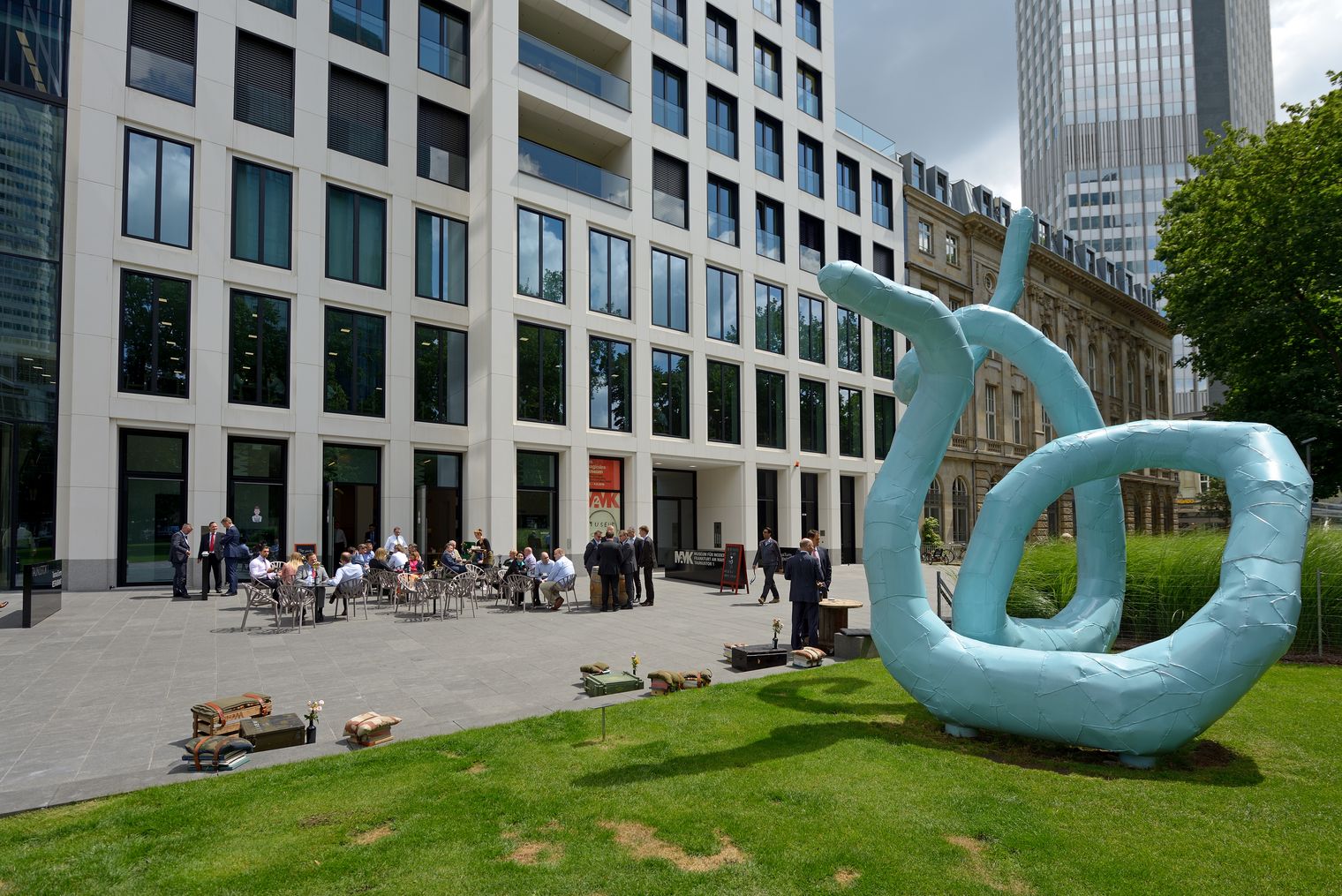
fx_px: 634
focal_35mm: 17
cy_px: 448
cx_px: 671
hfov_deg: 93.2
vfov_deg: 70.5
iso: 100
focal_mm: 17
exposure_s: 1/800
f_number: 5
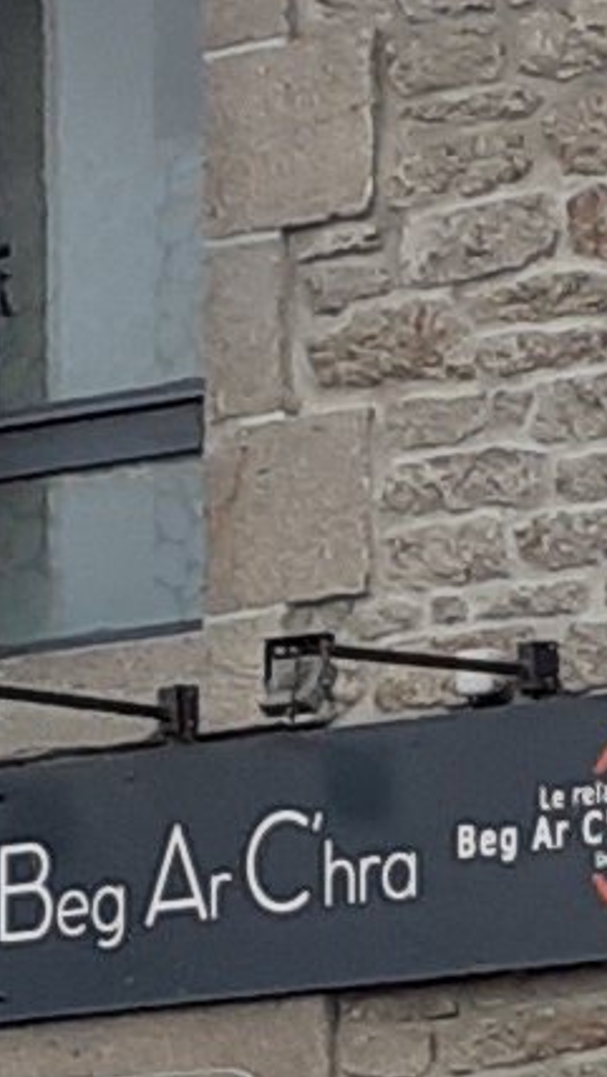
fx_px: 8120
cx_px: 1242
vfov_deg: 7.6
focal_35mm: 284
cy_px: 1152
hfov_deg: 4.2
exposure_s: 1/119
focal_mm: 3.6
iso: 40
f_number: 1.9
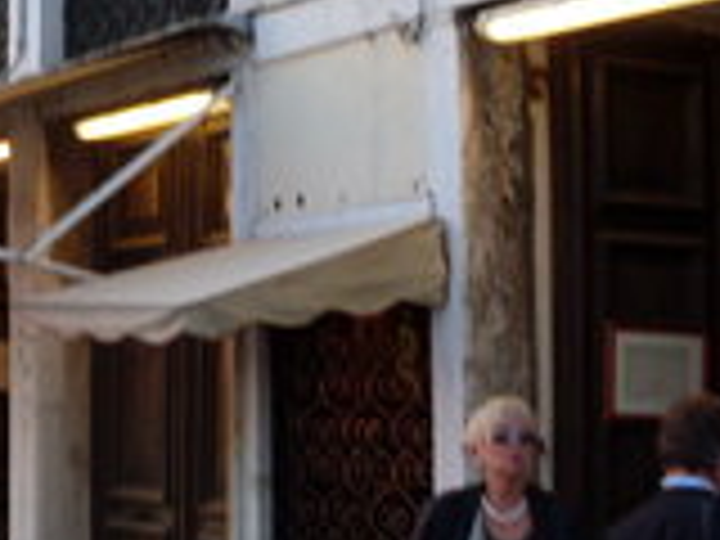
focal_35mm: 95
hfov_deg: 20.0
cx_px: -18
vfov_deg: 15.5
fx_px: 1976
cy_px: 158
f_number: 2.8
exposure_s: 1/60
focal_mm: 6.3
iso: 100
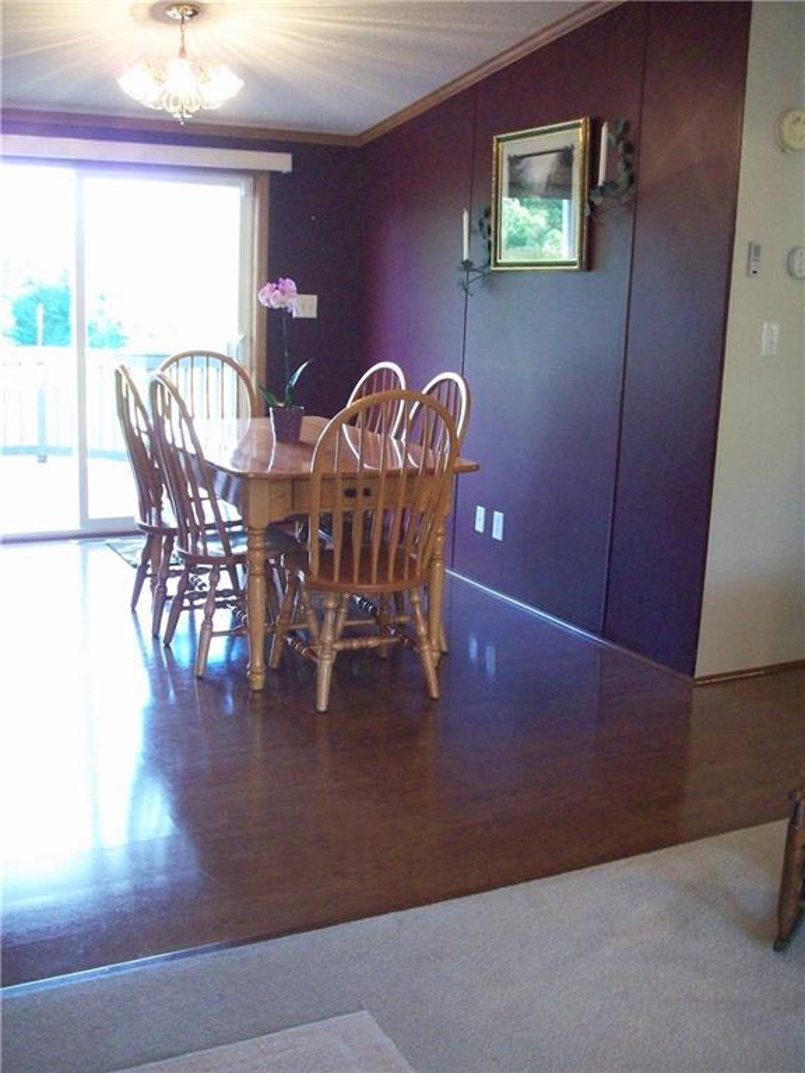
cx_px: 402
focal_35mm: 37
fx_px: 1147
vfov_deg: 50.1
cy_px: 536
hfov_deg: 38.7
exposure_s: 1/45
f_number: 2.8
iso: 307
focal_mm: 6.2
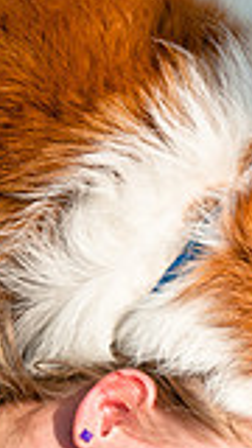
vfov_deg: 9.7
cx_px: 399
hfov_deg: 5.4
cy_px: 437
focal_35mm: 221
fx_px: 2625
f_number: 2.8
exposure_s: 1/2500
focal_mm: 50
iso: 200
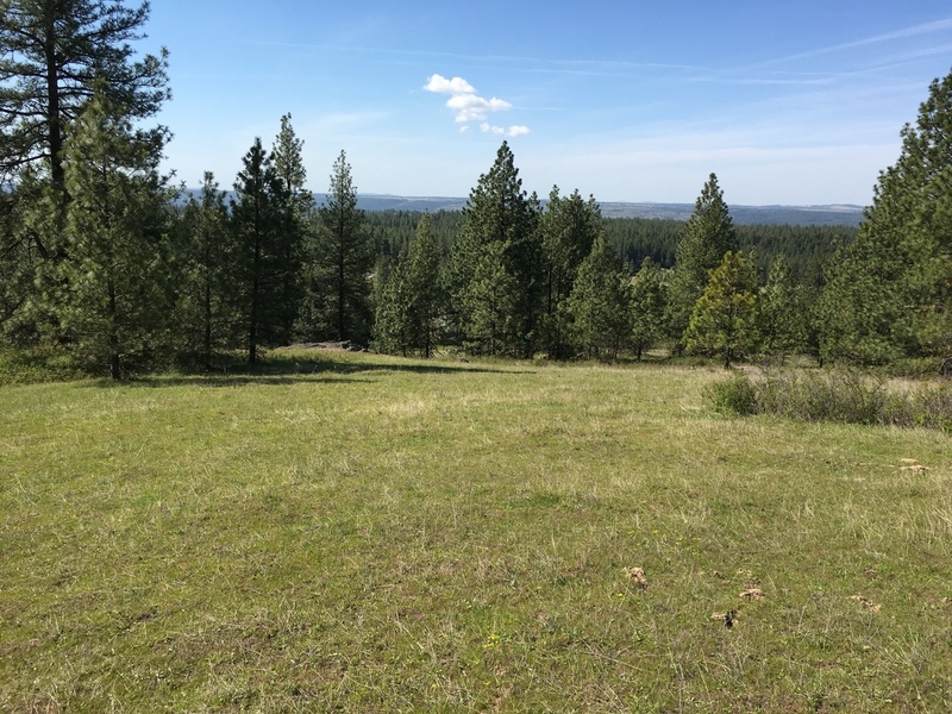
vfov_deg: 48.2
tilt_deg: -10.6
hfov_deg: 61.7
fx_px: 798
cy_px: 357
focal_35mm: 29
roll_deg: -1.6
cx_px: 476
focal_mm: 4.15
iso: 25
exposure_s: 1/1672
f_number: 2.2
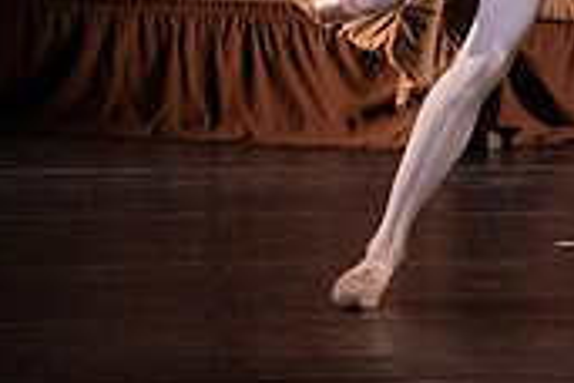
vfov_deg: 1.2
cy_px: -213
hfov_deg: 1.8
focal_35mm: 1141
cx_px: 668
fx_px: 18191
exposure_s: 1/400
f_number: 7.1
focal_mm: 336
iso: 20000
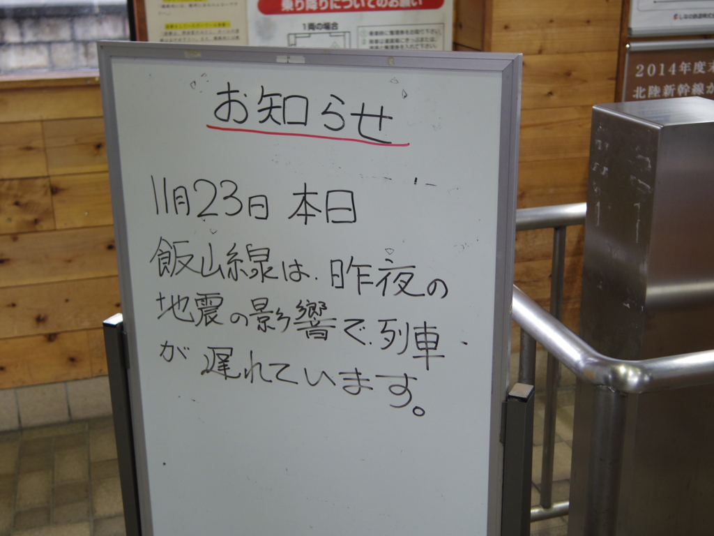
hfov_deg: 40.4
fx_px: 969
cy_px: 268
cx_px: 357
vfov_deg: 30.9
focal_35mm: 47
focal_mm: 8.5
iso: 200
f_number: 1.9
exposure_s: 1/80
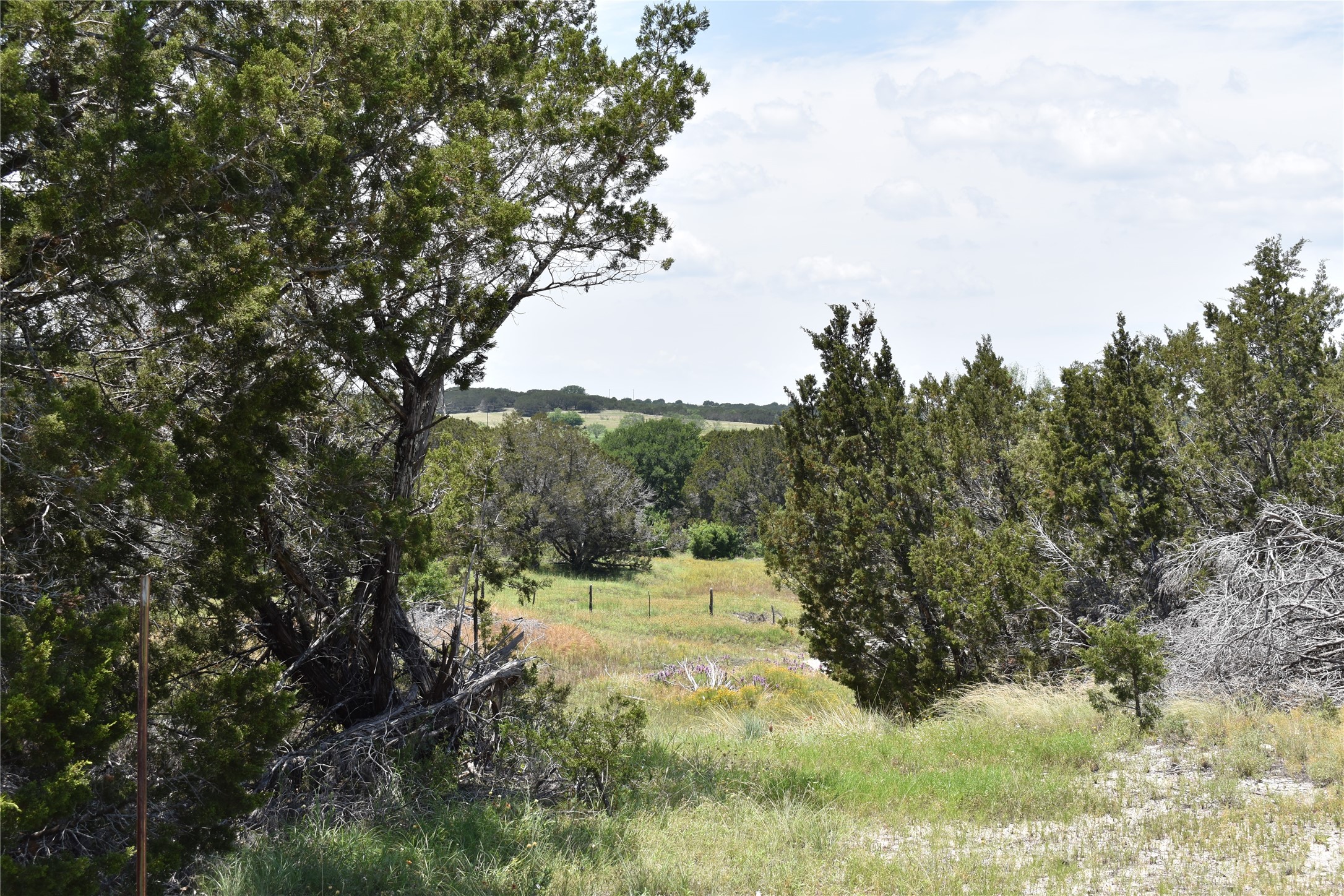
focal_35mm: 54
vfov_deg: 25.1
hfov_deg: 36.9
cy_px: 448
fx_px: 2016
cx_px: 672
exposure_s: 1/200
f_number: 9
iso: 100
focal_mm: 36
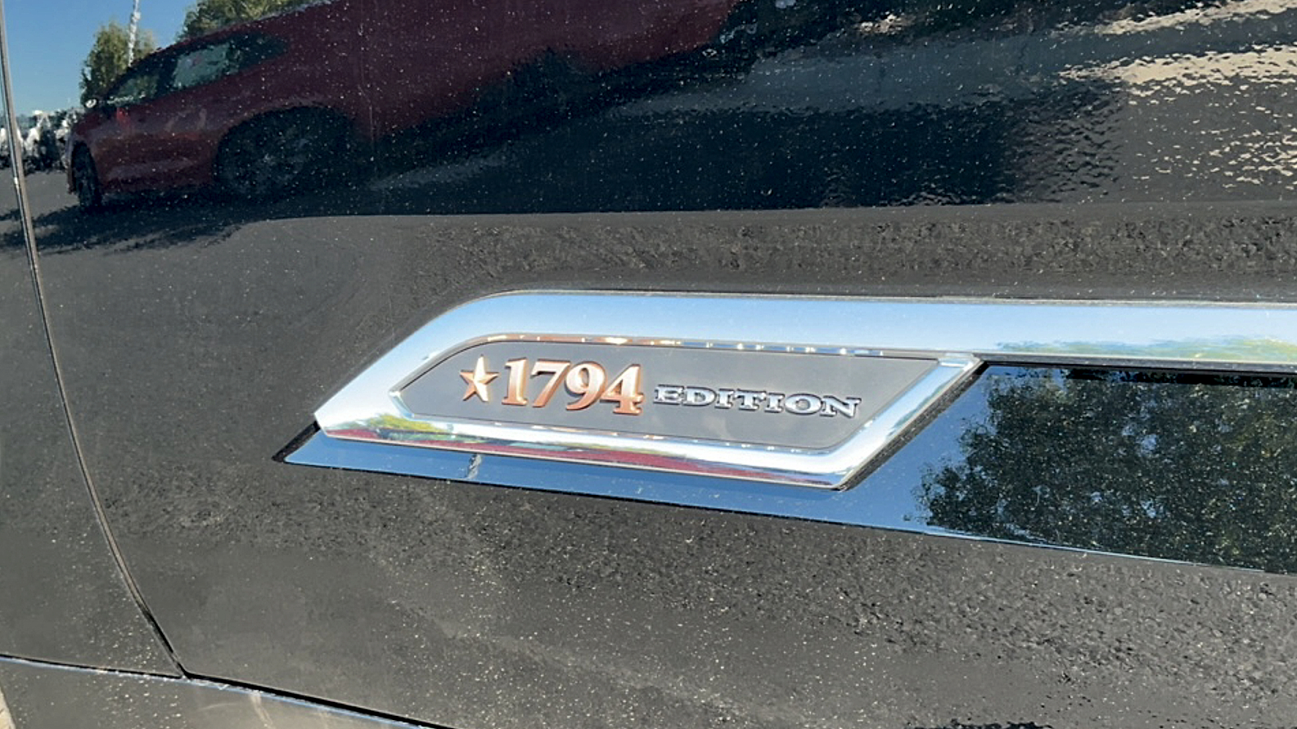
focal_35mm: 33
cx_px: 654
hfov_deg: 59.5
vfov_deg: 35.6
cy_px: 402
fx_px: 1135
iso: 16
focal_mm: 3
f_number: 1.8
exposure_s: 1/131
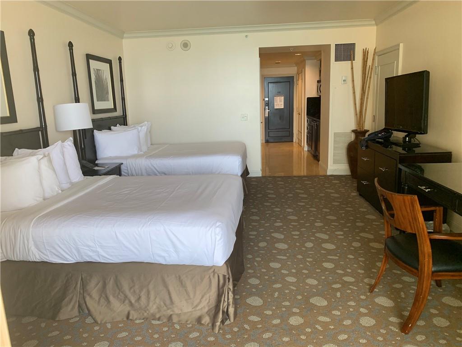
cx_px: 231
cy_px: 174
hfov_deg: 67.3
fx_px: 347
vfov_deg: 53.1
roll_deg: +1.8
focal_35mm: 26
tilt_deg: -11.0
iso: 100
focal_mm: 4.25
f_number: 1.8
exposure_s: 1/113
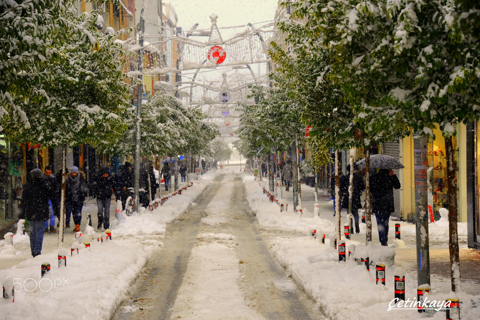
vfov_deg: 12.8
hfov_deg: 19.1
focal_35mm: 107
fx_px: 1426
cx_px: 238
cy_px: 162
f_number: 7.1
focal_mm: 105
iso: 1000
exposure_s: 1/200
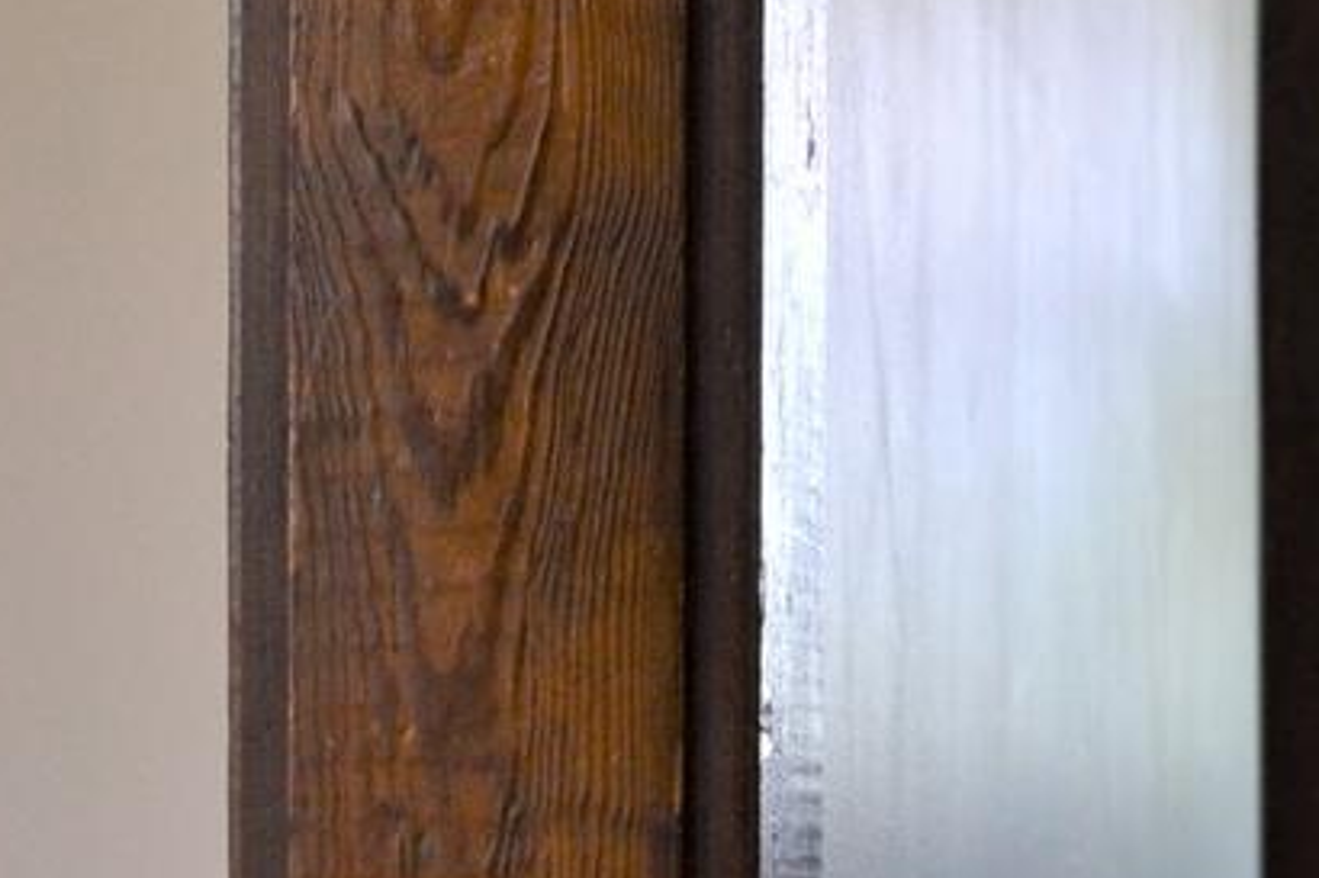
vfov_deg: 9.8
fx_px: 4944
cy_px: 1356
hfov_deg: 15.1
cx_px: 318
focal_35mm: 135
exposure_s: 1/80
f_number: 4.5
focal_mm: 18
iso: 400
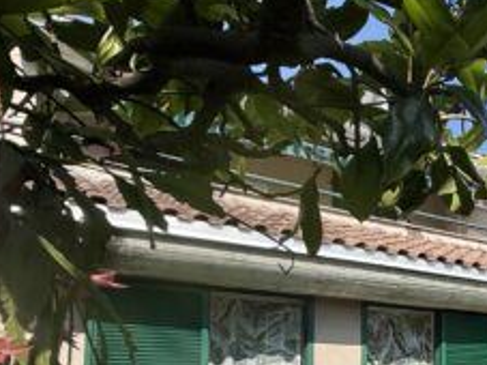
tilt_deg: +3.2
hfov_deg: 29.4
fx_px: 591
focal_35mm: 42
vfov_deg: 31.7
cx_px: 714
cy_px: 365
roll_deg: +0.7
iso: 50
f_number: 2.2
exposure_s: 1/1431
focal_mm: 2.22
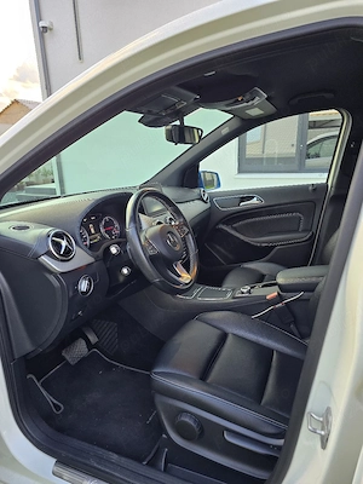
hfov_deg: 58.9
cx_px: 182
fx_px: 322
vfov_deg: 73.9
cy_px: 242
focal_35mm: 23
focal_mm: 6.3
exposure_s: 1/182
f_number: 1.7
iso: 125
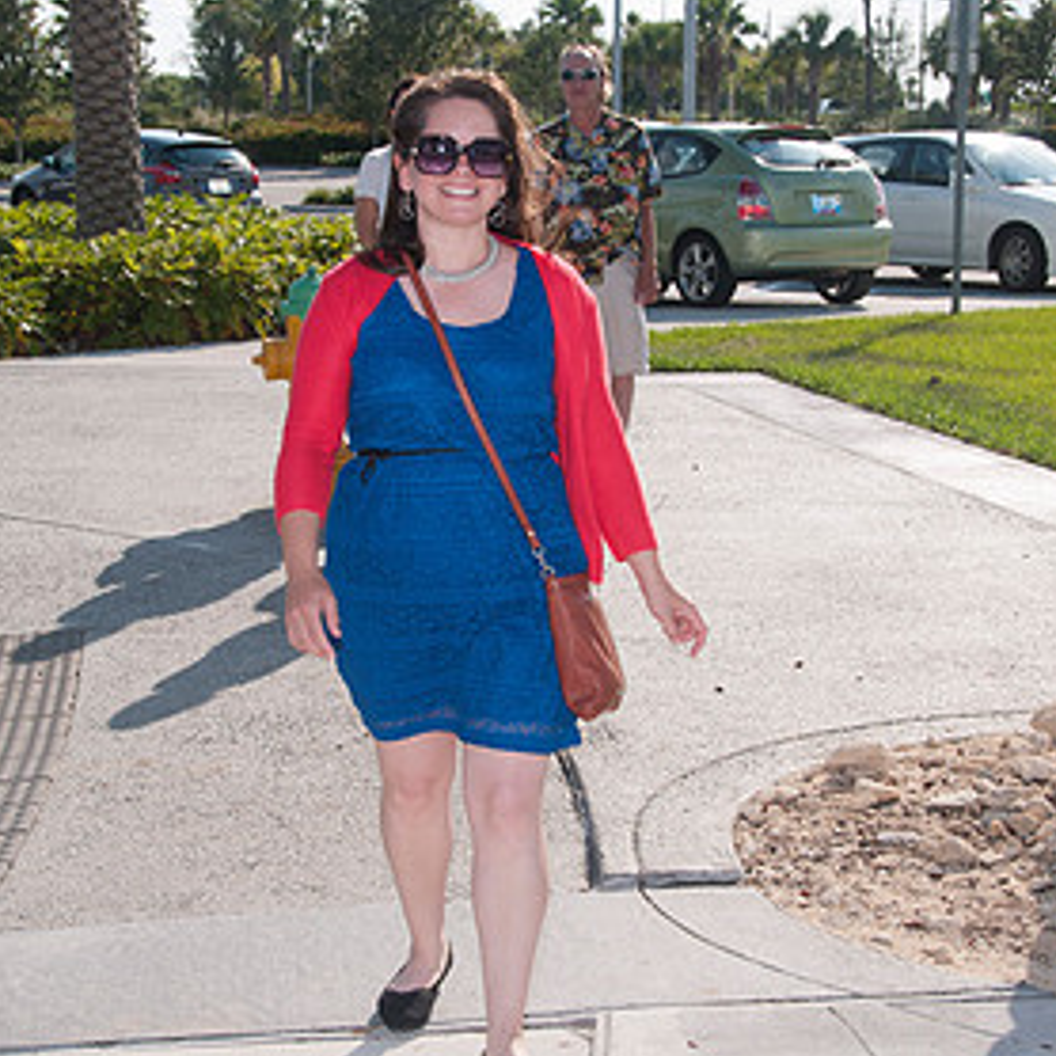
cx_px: 496
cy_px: 452
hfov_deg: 26.1
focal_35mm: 66
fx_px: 2278
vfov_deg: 26.1
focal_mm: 32
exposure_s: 1/250
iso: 100
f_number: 9
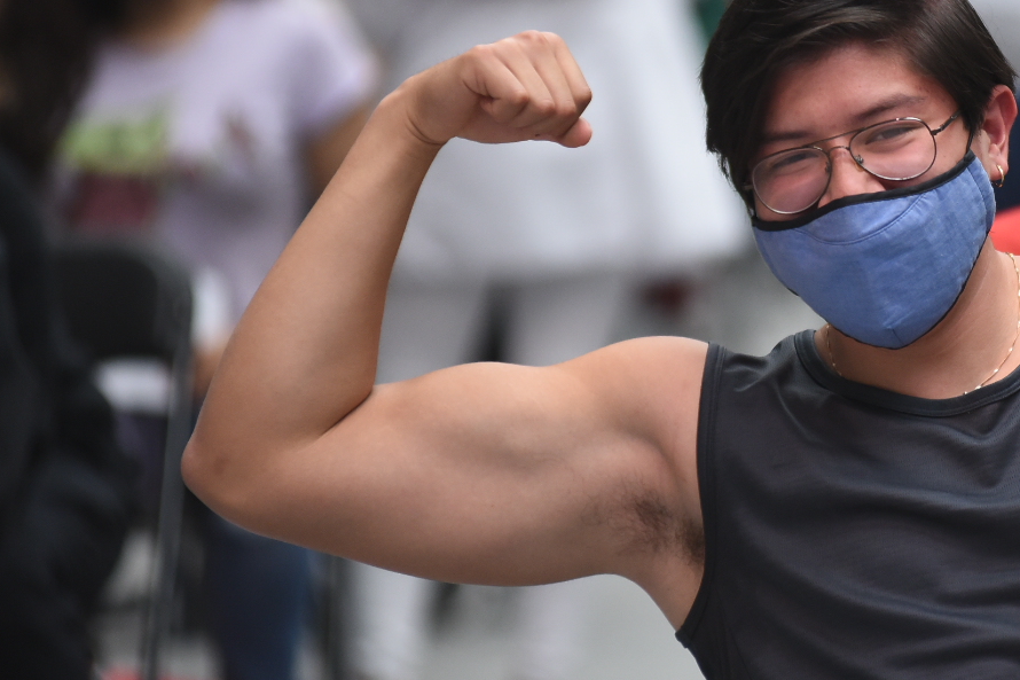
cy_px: 210
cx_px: 890
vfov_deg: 3.8
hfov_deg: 5.7
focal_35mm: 364
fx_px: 10311
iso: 1600
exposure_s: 1/200
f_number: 2.8
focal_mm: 200
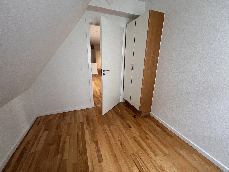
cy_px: 86
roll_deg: -1.0
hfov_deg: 106.2
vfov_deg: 89.9
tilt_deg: -16.3
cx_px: 114
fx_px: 86
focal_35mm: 13
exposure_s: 1/82
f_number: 1.8
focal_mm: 1.57
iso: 250
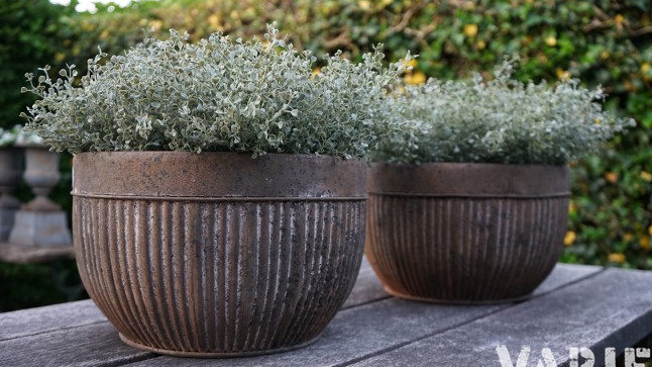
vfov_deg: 30.4
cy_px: 195
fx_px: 674
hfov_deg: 51.6
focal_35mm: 39
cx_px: 327
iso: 800
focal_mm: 37
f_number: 4
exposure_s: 1/160
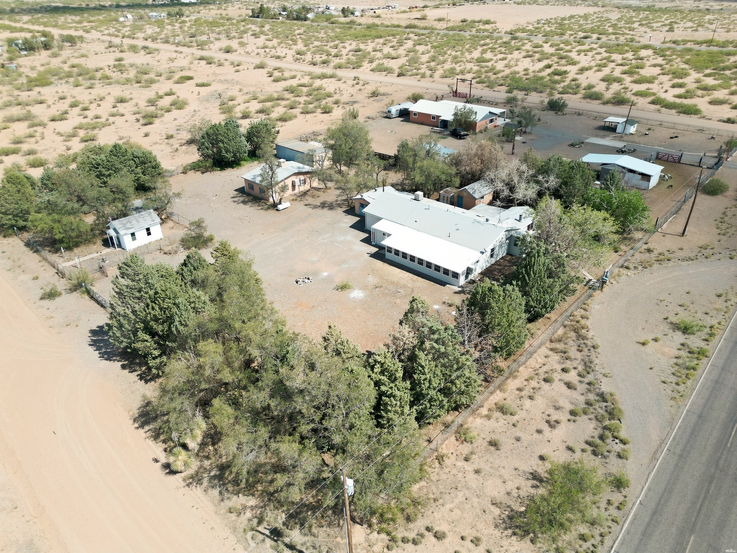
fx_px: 511
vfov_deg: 56.8
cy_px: 276
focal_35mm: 24
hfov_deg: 71.6
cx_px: 368
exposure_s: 1/2500
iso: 100
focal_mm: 6.7
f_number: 1.7
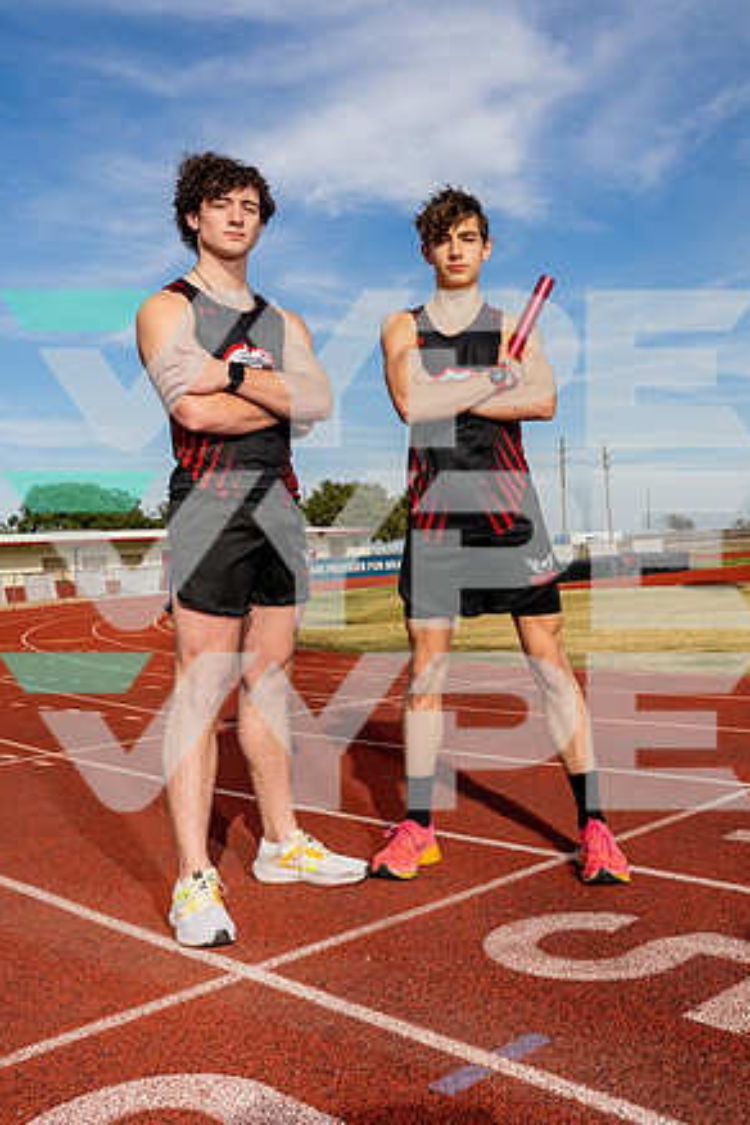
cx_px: 383
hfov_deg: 36.9
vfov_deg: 53.1
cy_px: 552
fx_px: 1125
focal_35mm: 36
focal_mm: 35
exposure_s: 1/640
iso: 100
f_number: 8
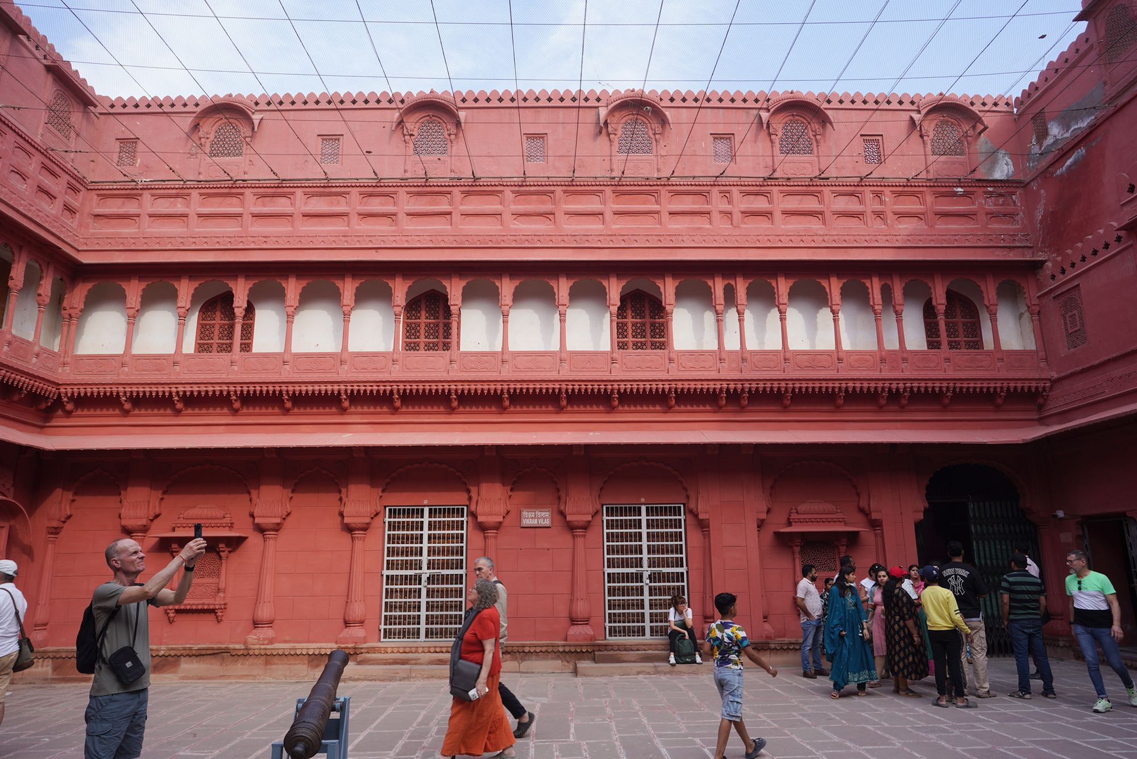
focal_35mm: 24
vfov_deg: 53.1
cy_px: 380
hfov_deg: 73.7
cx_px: 568
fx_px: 758
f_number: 6.3
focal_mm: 24
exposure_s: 1/100
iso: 100
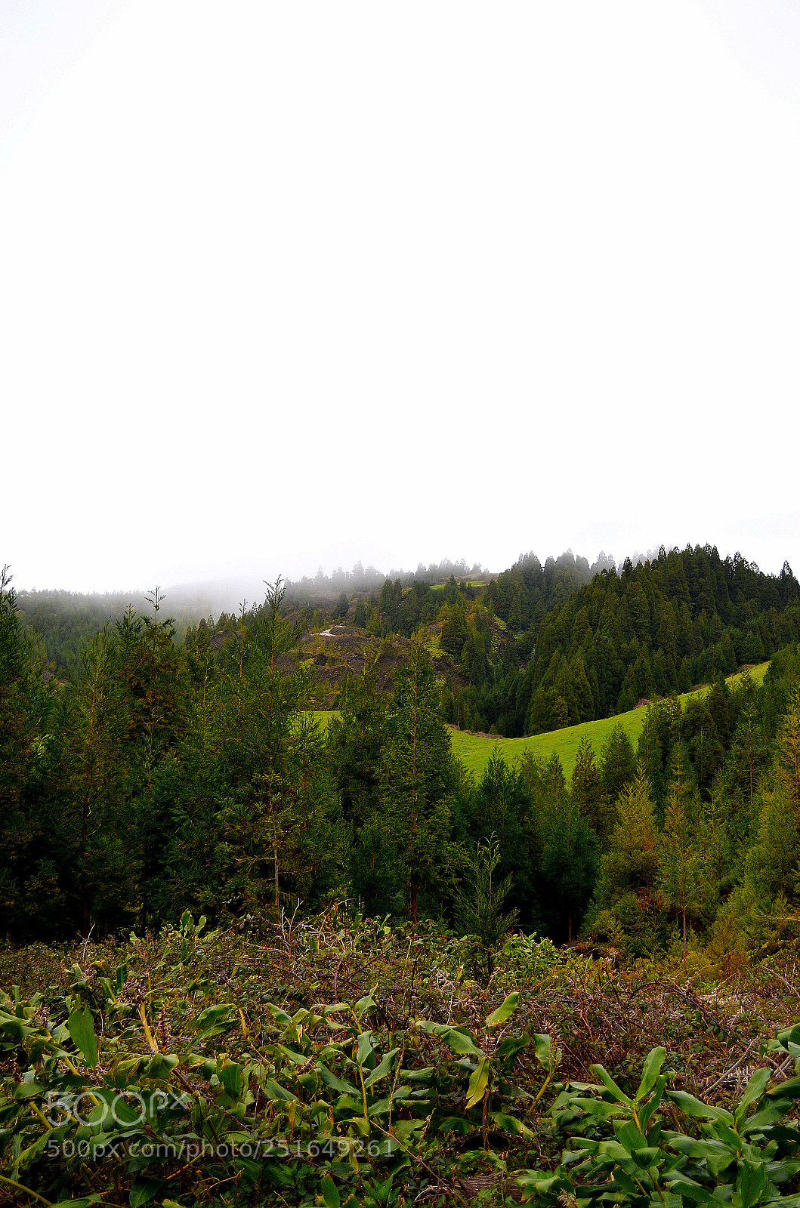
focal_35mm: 45
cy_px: 604
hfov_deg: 29.7
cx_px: 400
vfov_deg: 43.7
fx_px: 1507
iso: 125
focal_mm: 30
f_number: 4.5
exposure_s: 1/200
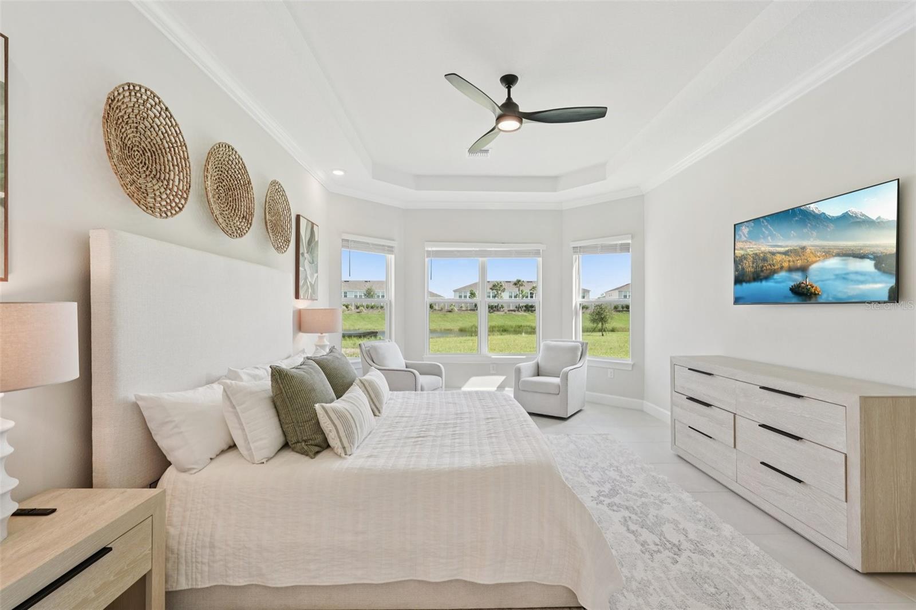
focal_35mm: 16
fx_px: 407
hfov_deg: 96.7
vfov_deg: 73.7
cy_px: 305
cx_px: 458
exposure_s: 1/80
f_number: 8
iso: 400
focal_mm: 16
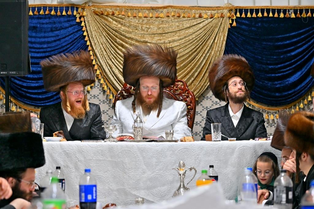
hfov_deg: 11.4
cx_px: 157
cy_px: 104
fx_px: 1570
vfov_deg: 7.6
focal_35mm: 180
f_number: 4
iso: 400
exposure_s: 1/200
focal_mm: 120
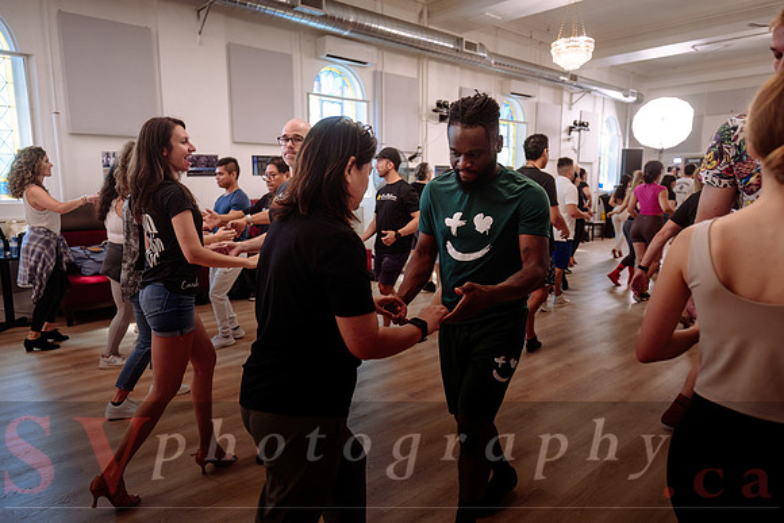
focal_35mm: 24
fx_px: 523
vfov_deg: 53.2
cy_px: 262
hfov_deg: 73.7
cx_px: 392
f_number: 2.8
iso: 800
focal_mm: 24
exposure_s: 1/160
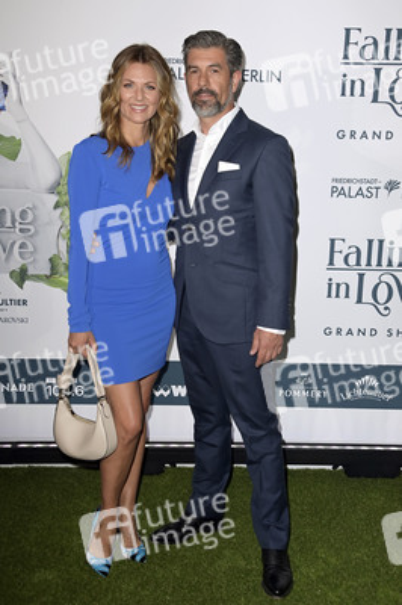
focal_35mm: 48
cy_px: 302
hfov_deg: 28.0
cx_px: 201
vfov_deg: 41.1
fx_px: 805
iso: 640
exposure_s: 1/250
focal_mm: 48
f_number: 6.3
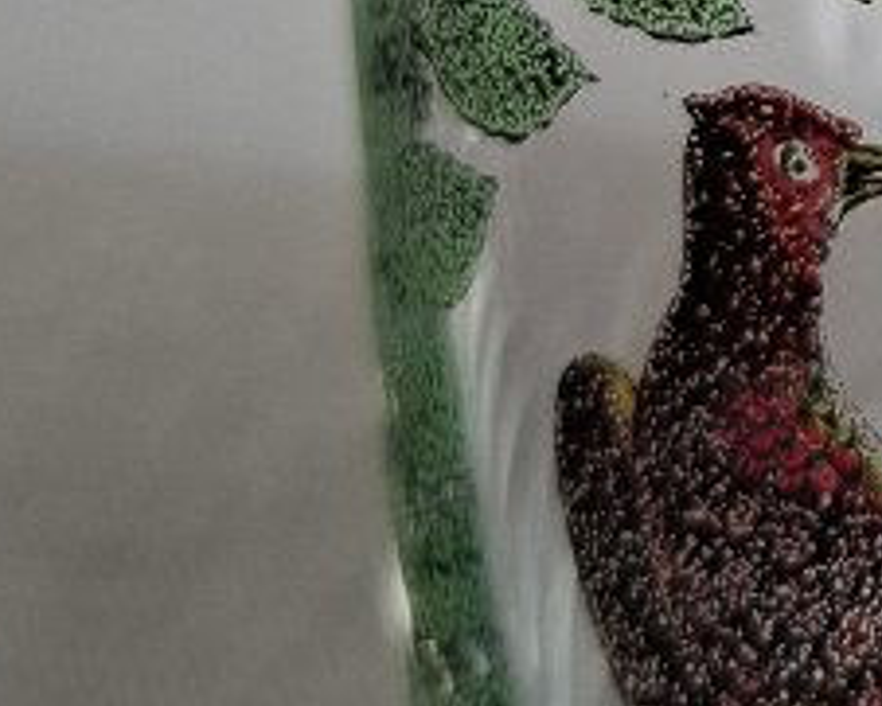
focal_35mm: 119
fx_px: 3108
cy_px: -351
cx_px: 1327
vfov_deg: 12.3
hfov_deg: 15.0
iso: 50
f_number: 1.8
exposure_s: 1/124
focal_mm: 5.54
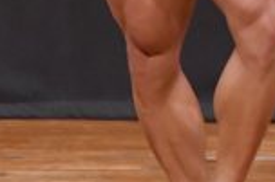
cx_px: 220
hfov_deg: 1.6
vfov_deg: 1.1
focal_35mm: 1299
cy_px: -96
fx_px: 9912
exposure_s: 1/400
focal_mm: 170
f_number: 5.6
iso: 5600
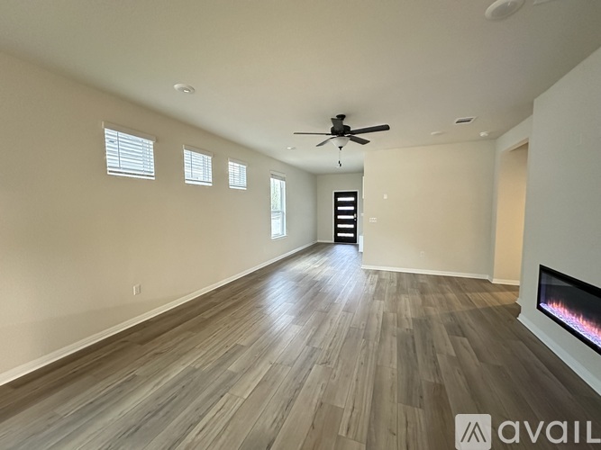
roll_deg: +0.3
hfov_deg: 102.1
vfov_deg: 85.7
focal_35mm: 14
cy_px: 225
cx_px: 300
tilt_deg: -3.6
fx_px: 243
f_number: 2.2
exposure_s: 1/40
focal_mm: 2.22
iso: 1600
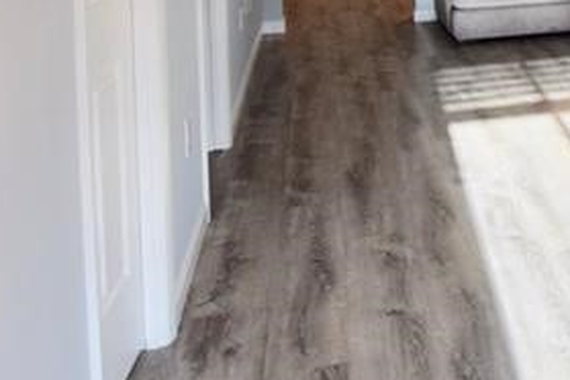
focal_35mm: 55
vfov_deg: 21.9
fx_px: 871
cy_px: -126
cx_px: 658
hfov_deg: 31.3
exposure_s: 1/80
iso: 400
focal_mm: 10
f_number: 4.5
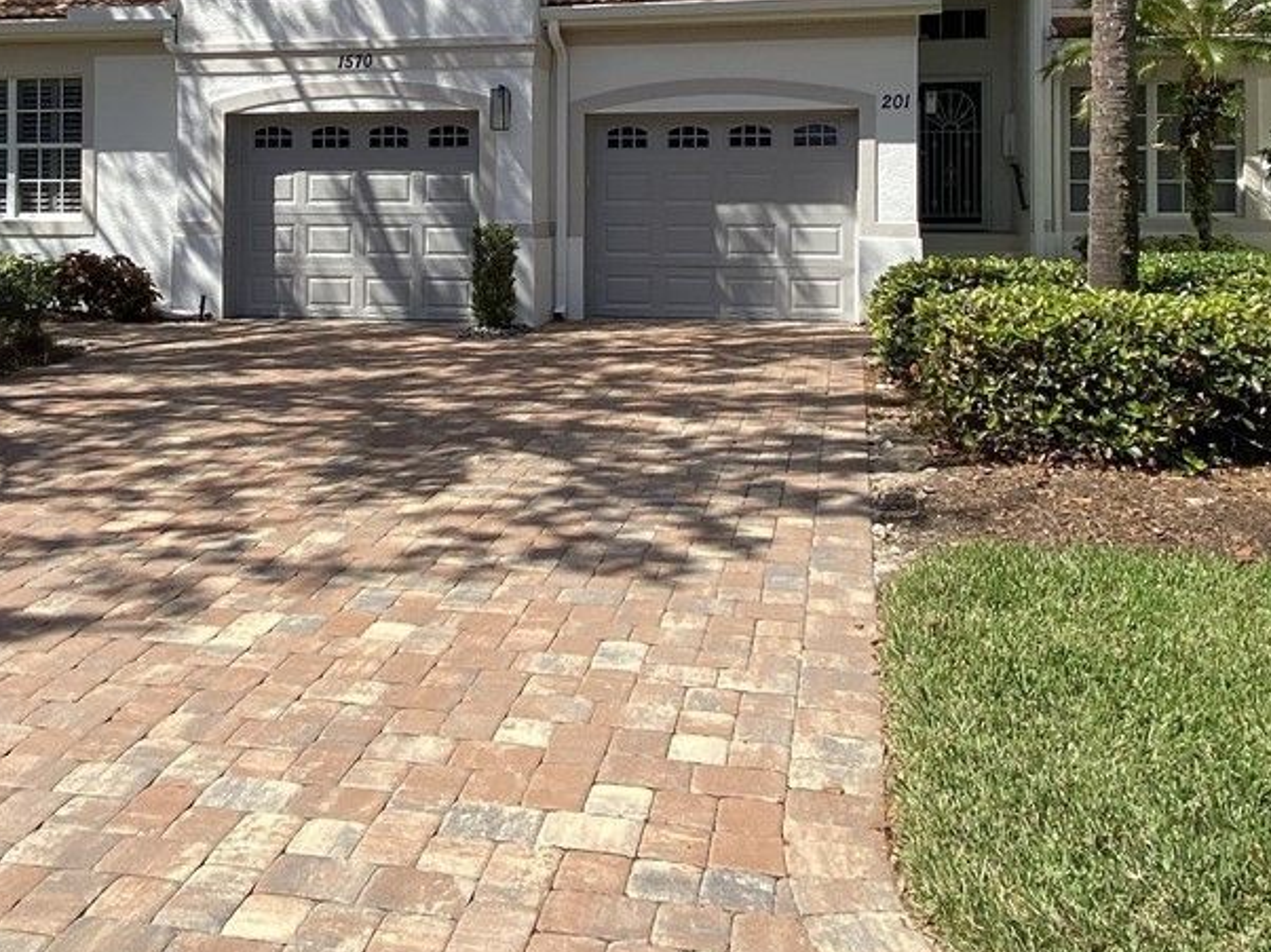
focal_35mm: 34
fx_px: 1248
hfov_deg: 53.8
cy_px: 183
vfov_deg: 40.0
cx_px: 540
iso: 20
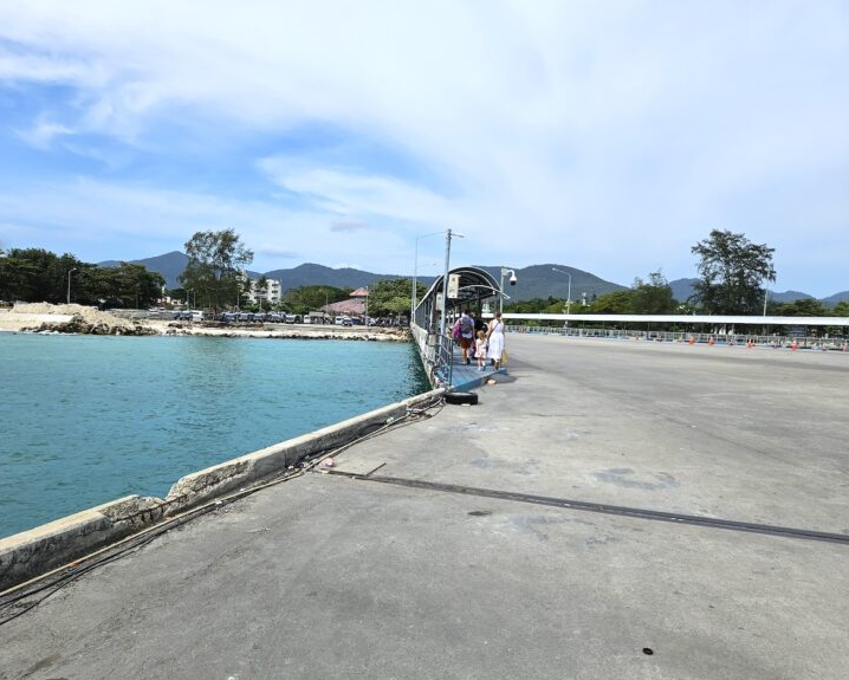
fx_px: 628
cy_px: 349
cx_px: 387
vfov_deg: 56.8
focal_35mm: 25
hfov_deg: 67.9
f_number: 1.8
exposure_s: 1/3117
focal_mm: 5.4
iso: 25
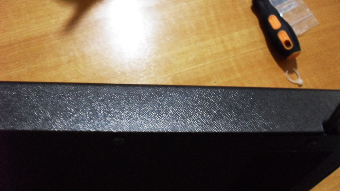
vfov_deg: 30.4
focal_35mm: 39
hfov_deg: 51.6
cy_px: 103
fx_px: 352
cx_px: 168
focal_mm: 6.3
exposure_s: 1/8
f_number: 3.2
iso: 400
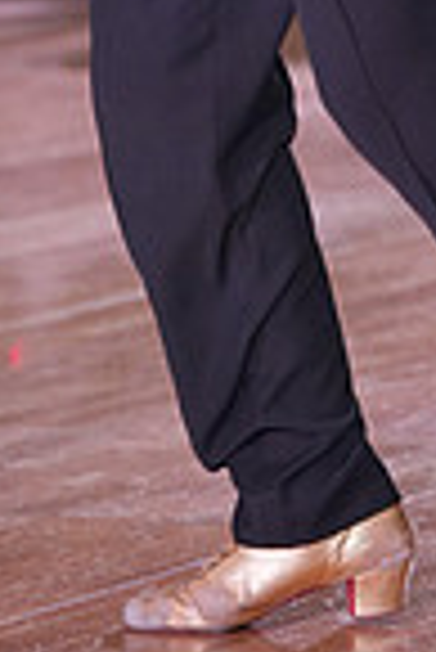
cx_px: -7
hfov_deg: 3.7
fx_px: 6669
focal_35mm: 368
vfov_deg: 5.5
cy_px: -301
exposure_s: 1/500
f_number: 4
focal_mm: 92
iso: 1600
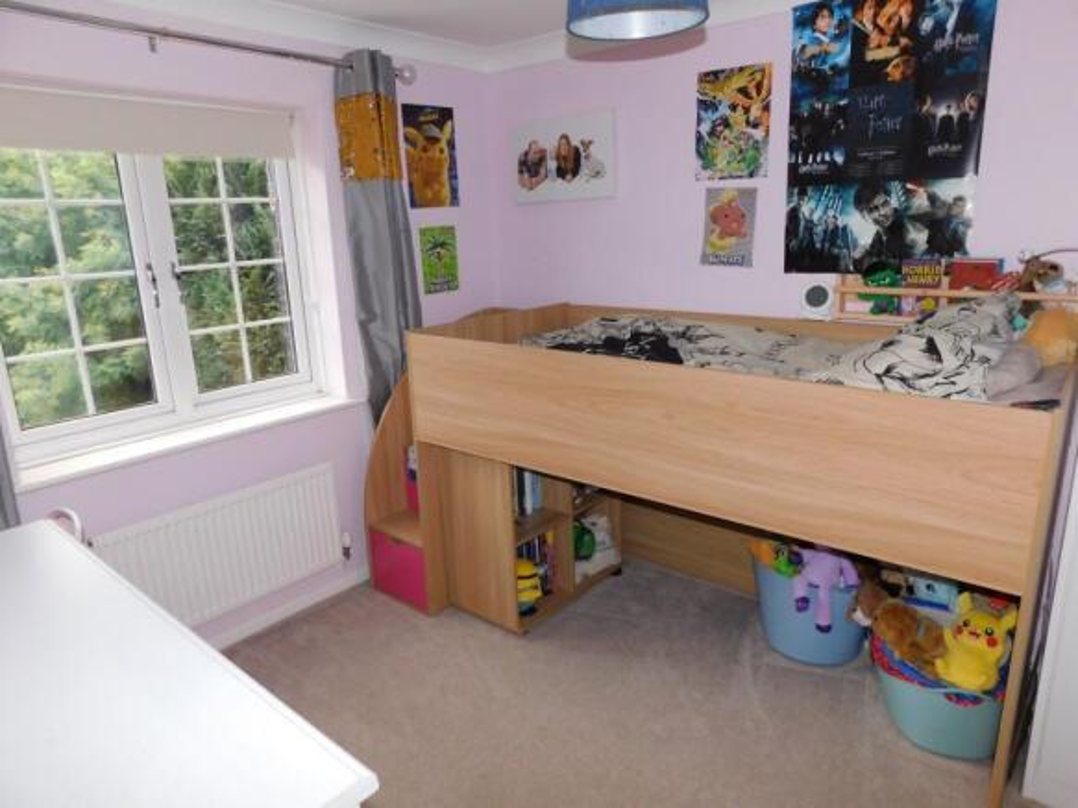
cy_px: 404
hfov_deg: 73.9
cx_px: 539
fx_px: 716
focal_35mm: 23
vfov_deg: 58.9
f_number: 3
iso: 200
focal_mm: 4
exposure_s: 1/30
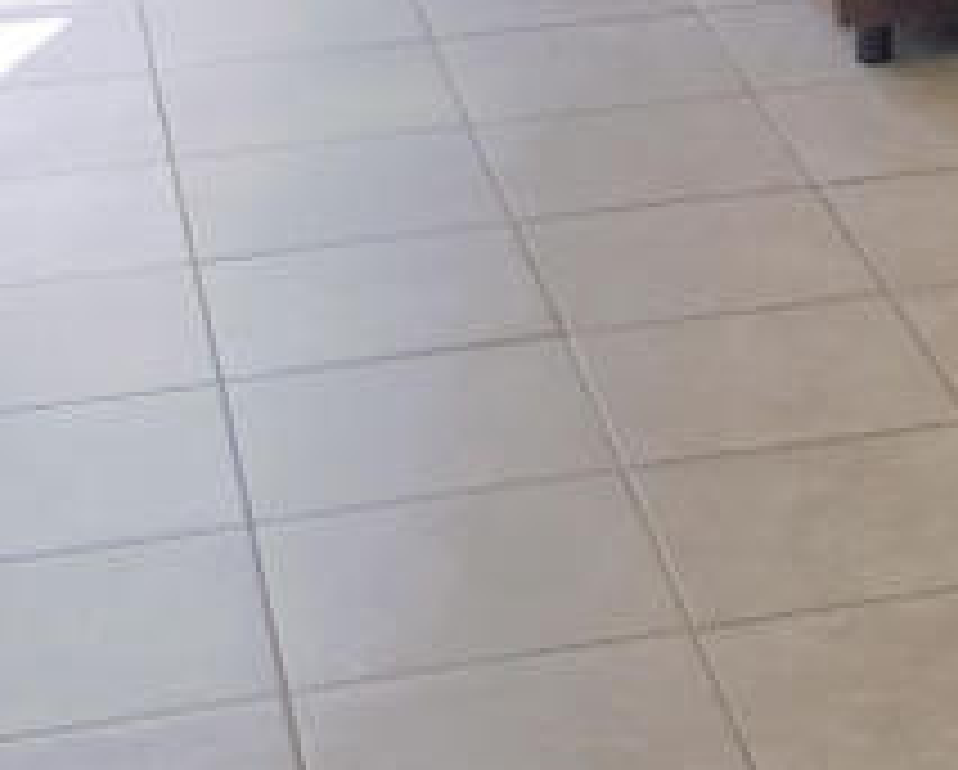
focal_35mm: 136
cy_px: -437
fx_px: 3861
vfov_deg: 10.9
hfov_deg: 13.6
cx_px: 1259
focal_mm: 4.15
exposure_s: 1/30
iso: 160
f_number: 2.2
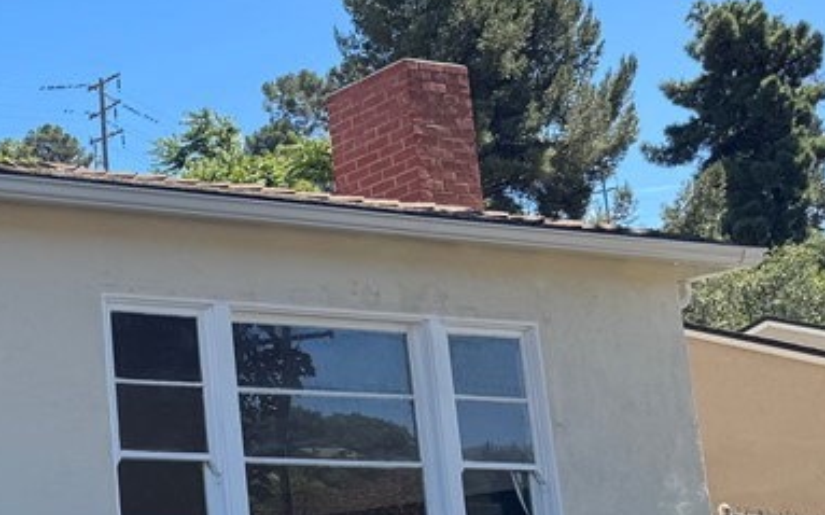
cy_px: 330
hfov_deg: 25.8
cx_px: -256
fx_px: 1528
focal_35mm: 68
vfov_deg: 19.1
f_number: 1.78
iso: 80
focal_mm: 6.76
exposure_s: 1/2174
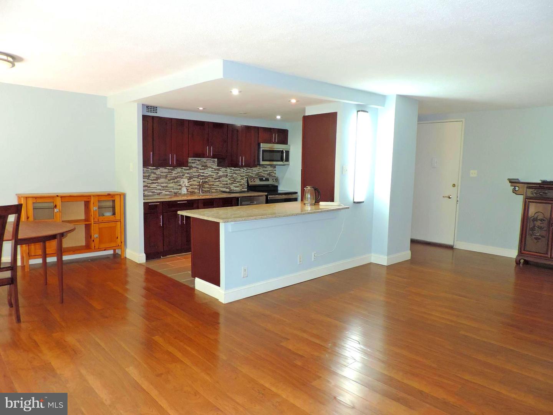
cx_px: 276
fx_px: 383
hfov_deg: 71.6
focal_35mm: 24
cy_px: 208
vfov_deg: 56.8
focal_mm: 4.3
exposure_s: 1/40
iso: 400
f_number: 3
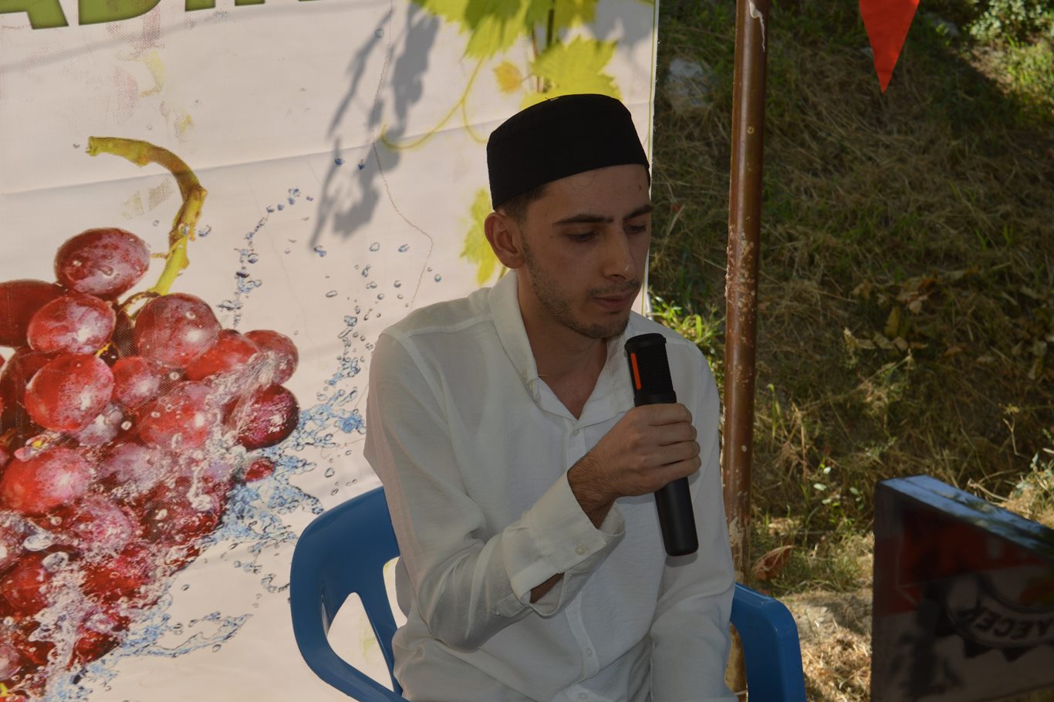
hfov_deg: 31.9
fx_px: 1844
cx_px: 527
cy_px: 351
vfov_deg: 21.6
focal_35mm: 63
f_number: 8
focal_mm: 42
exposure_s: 1/200
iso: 100
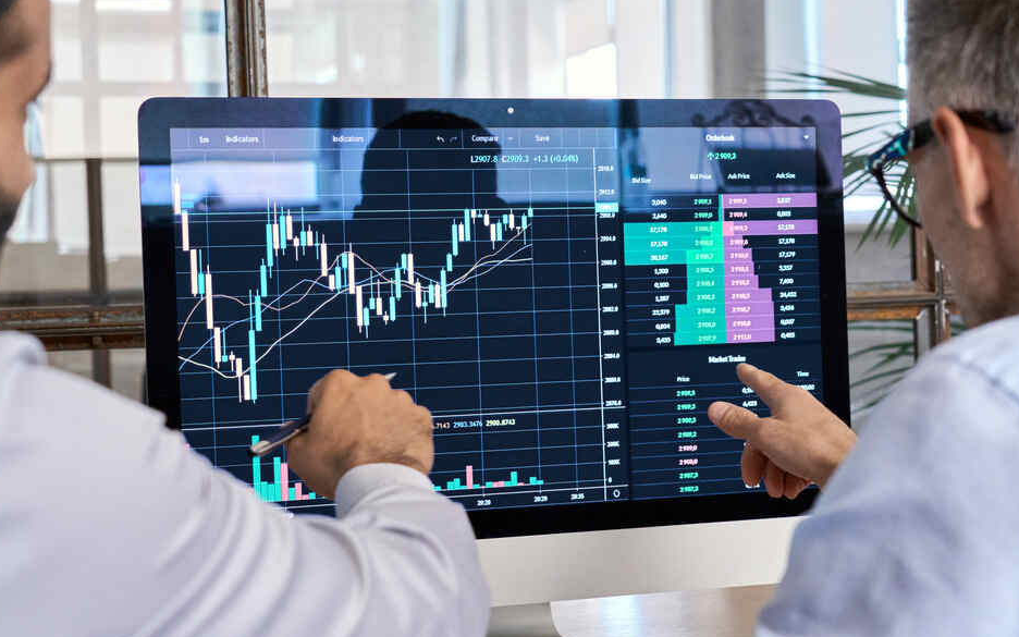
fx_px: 1777
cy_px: 311
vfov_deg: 20.3
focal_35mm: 64
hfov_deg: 32.0
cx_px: 499
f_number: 5
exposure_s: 1/160
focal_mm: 49
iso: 2500
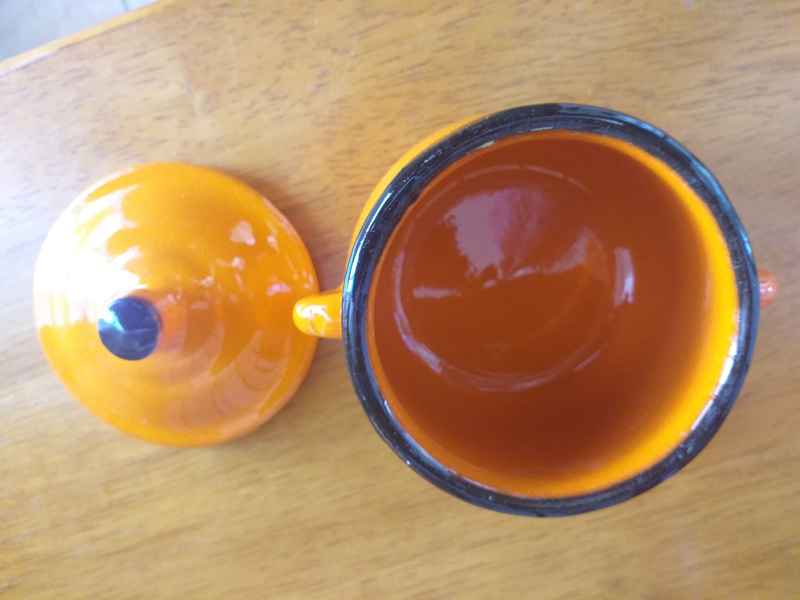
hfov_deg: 67.3
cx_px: 400
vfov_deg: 53.1
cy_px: 300
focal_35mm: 26
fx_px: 601
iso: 250
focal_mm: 3.6
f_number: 1.9
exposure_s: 1/25
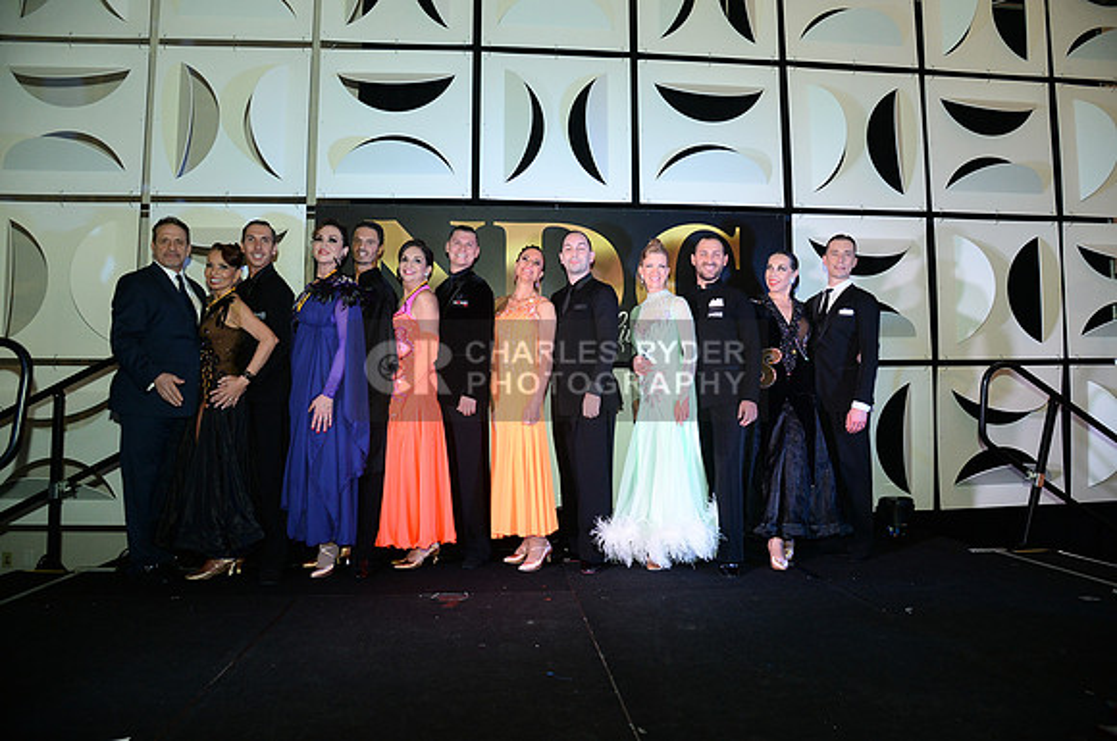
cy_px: 370
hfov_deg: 73.8
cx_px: 558
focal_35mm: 24
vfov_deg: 53.0
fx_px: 744
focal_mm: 24
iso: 2500
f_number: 5.6
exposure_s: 1/250
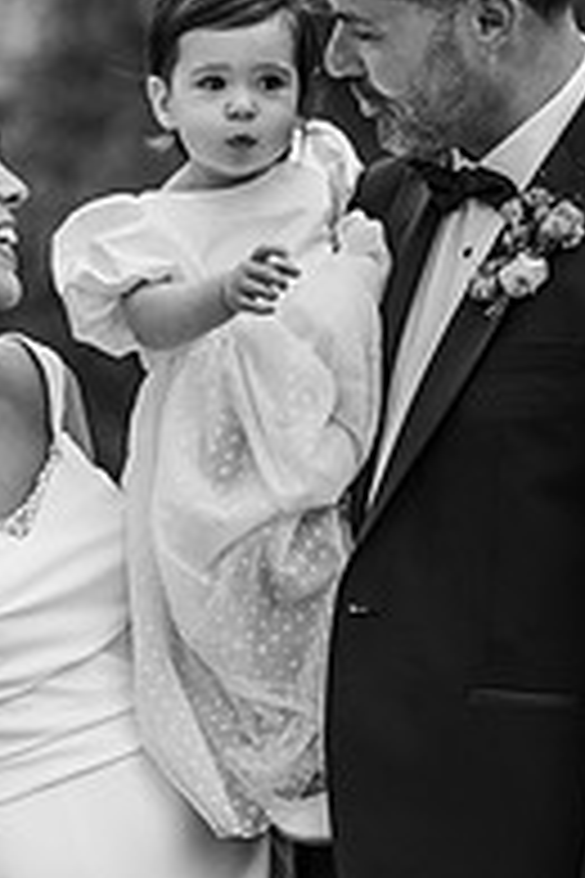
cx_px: 200
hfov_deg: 7.0
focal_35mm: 196
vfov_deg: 10.5
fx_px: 4777
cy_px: 482
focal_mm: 85
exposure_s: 1/1600
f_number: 2.2
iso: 100
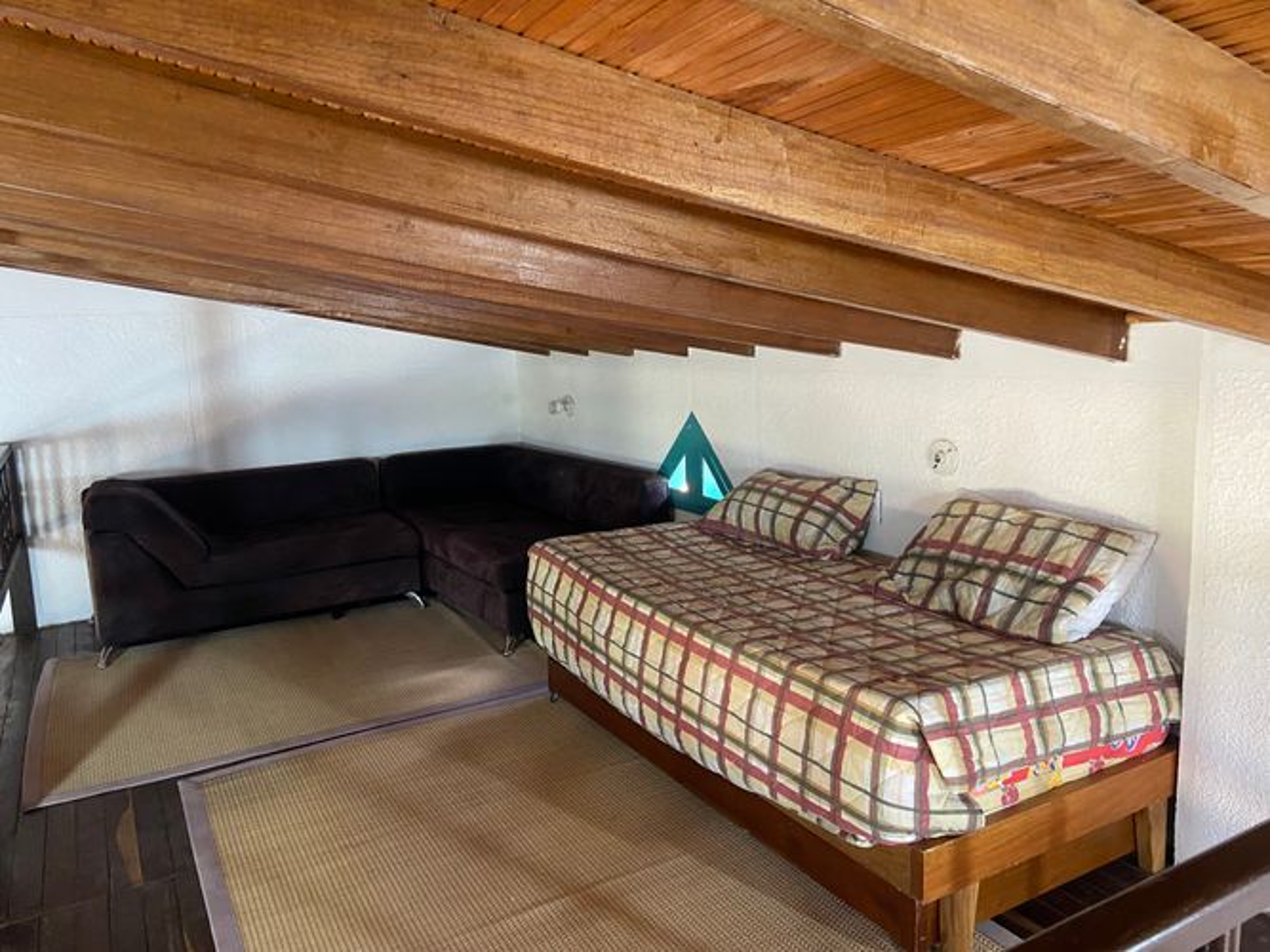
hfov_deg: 67.3
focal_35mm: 26
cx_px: 635
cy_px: 476
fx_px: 954
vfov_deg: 53.0
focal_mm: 4.25
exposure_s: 1/40
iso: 400
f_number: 1.8
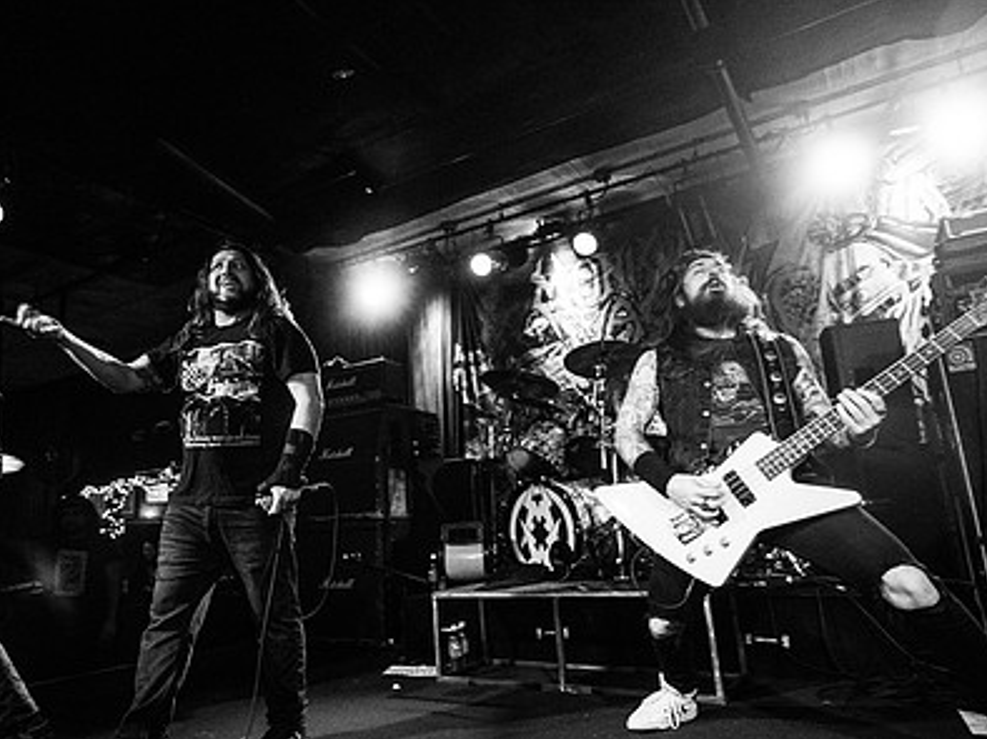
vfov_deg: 56.8
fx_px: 684
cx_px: 438
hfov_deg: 71.4
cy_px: 371
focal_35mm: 24
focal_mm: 16
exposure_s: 1/125
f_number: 3.2
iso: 3200
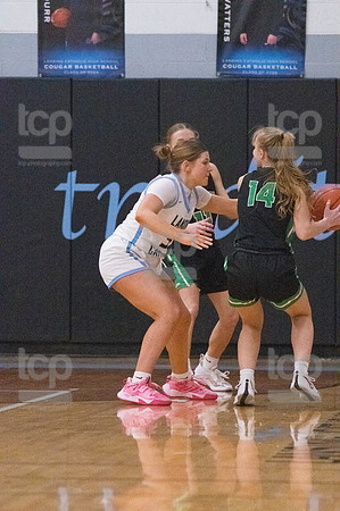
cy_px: 256
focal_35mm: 300
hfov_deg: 4.6
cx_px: 170
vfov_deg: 6.9
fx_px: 4260
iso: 10000
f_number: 4.5
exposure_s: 1/1600
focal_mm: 200
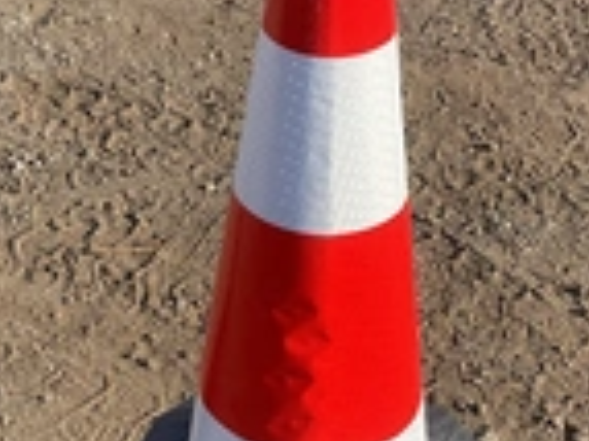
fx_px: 1377
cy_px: 313
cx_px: 313
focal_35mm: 81
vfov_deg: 18.1
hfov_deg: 24.1
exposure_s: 1/691
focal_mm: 3
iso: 25
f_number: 1.8
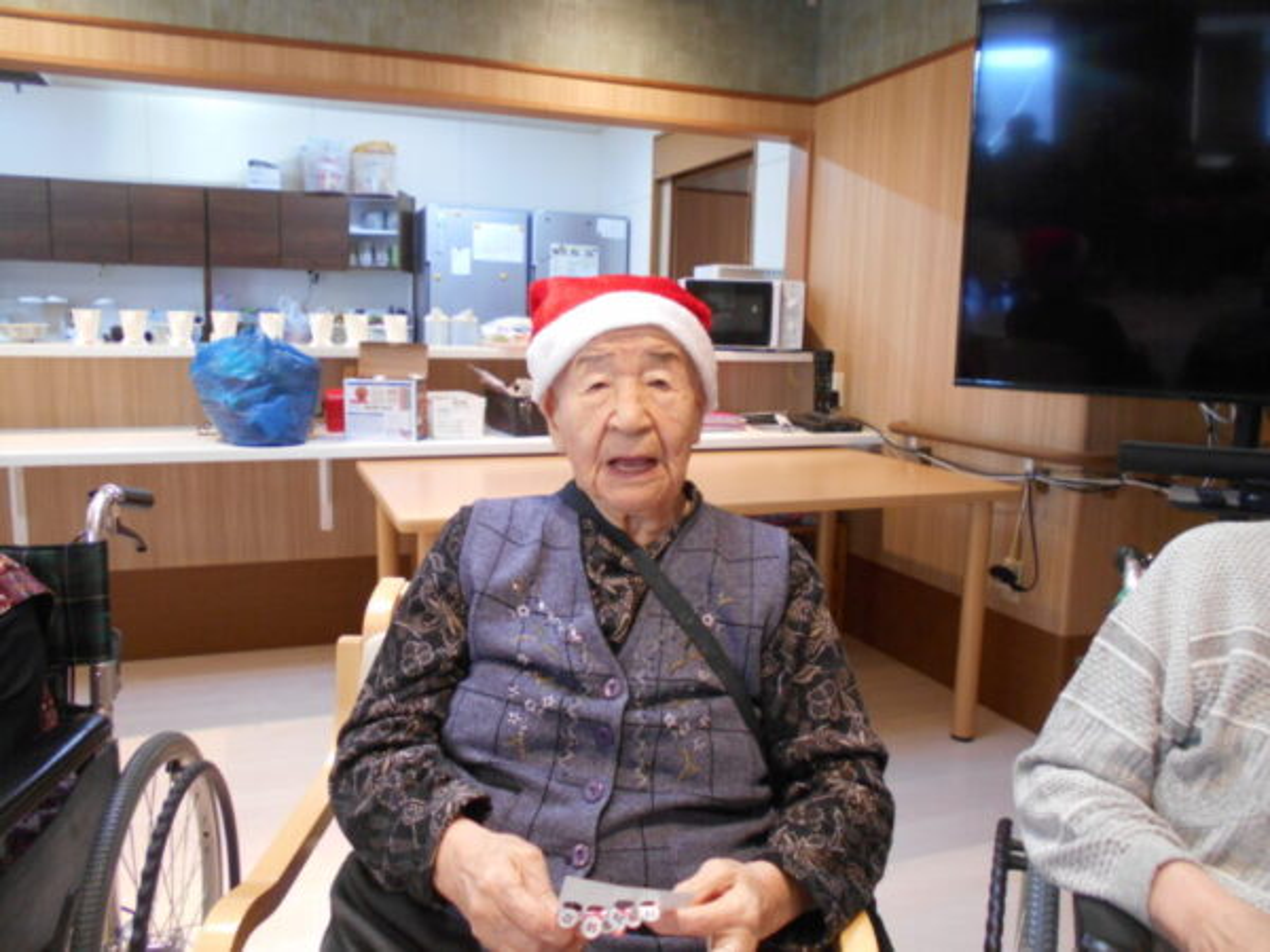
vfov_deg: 53.1
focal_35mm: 26
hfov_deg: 67.3
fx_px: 954
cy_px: 476
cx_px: 635
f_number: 3.2
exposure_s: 1/30
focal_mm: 4.6
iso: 280
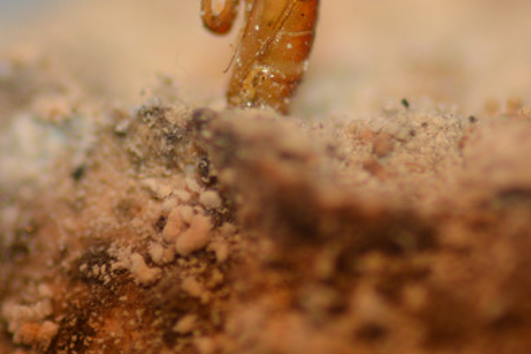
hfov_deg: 5.6
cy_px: 20
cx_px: 284
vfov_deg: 3.8
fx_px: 5381
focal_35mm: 365
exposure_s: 1/200
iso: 200
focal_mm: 100
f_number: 5.6
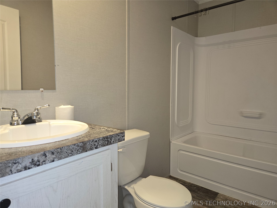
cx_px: 138
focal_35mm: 23
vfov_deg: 58.9
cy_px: 104
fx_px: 184
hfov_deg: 73.9
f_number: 1.8
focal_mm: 5.4
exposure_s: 1/15
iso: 200
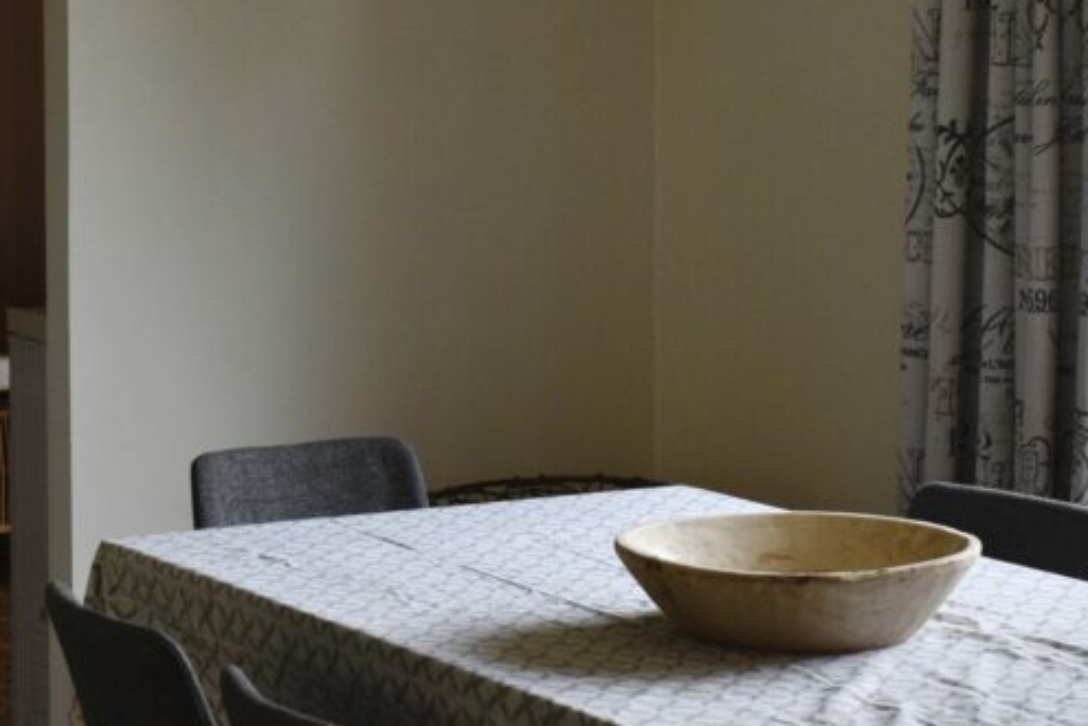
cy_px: 249
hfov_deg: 18.6
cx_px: 242
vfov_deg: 12.6
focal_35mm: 109
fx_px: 3294
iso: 400
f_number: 6.3
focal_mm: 30
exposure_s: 1/160
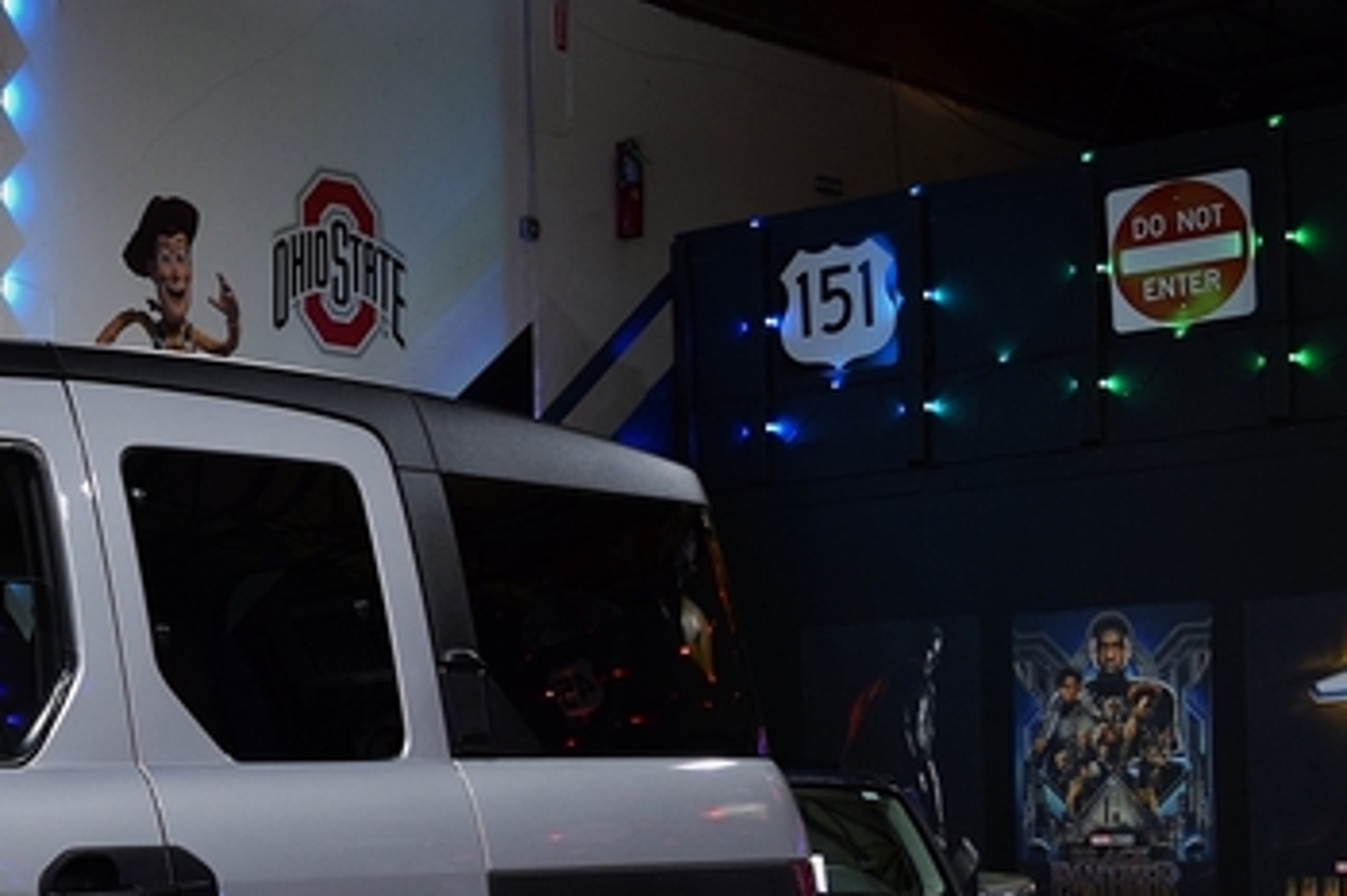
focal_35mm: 79
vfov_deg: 17.1
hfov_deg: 22.1
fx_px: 2954
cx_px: -558
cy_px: 713
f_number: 4
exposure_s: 1/60
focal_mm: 18
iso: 640
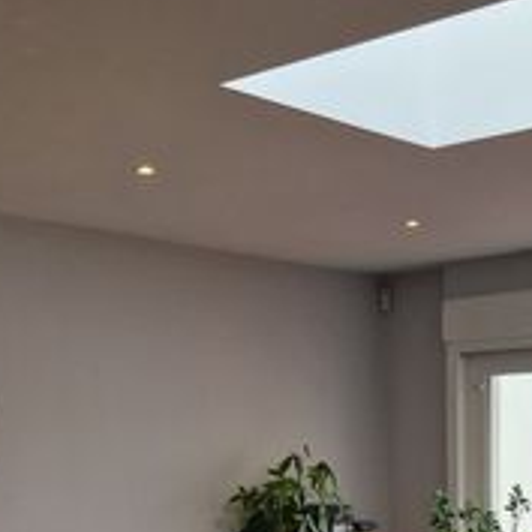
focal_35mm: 69
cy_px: 628
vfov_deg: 23.1
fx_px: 1200
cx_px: 376
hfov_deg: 24.8
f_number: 1.8
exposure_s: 1/100
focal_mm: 5.4
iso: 80
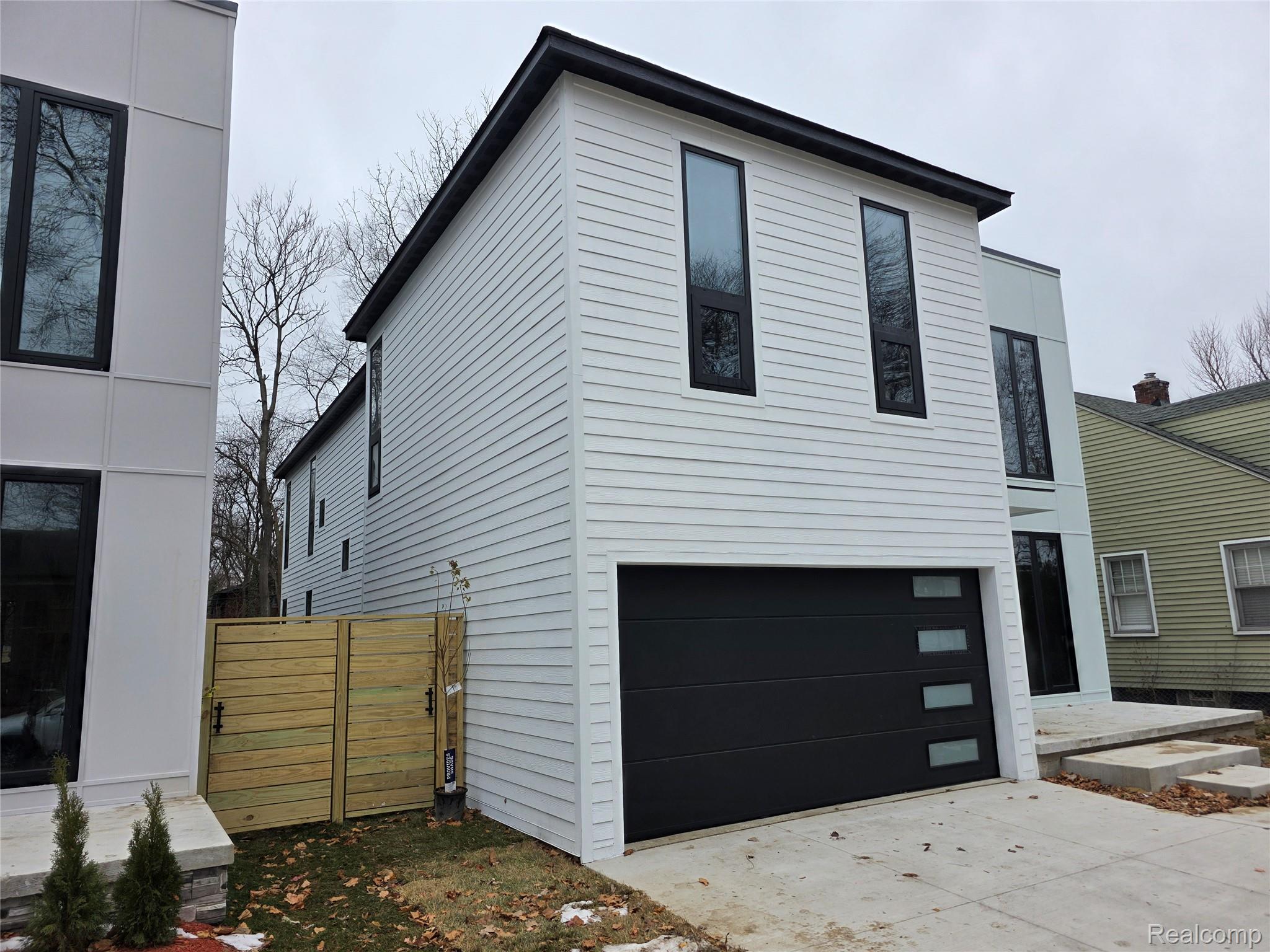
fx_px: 844
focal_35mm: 23
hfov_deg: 73.9
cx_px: 635
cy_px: 476
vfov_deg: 58.9
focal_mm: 6.3
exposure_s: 1/359
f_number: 1.7
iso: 32
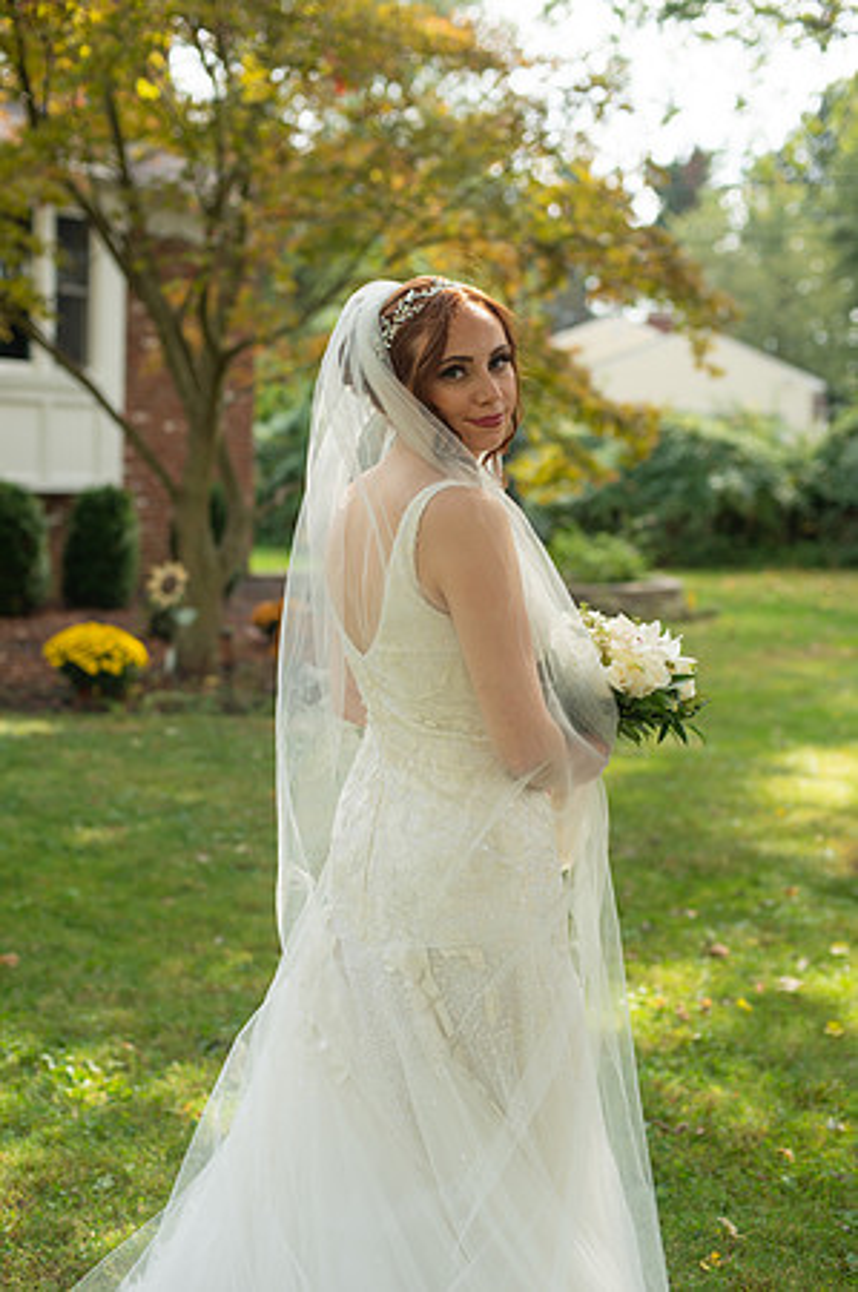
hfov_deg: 26.9
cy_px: 646
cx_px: 429
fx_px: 1792
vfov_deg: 39.6
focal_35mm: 50
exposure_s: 1/1600
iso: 320
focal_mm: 50
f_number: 3.2
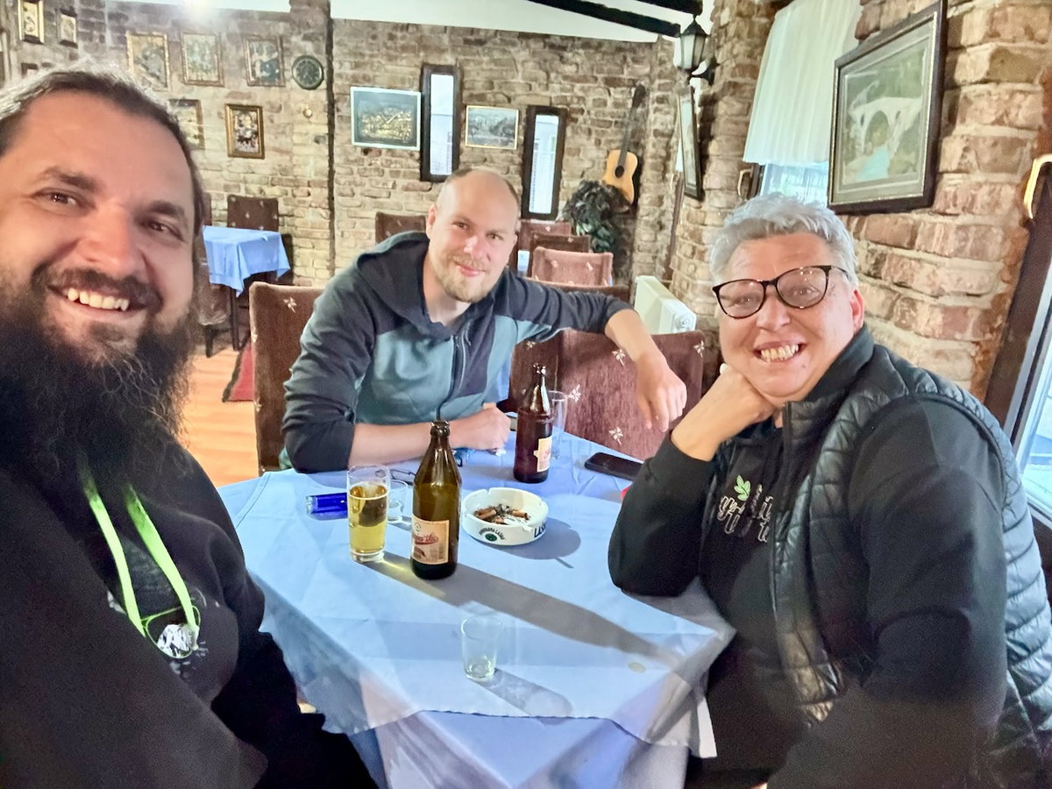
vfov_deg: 58.9
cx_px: 526
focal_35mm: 23
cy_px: 394
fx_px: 699
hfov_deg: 73.9
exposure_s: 1/17
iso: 2000
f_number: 1.9
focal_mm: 2.69
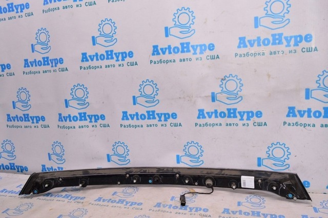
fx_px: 273
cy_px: 109
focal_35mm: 30
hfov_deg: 62.0
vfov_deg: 43.5
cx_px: 164
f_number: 8
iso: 1600
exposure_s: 1/200
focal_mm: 20
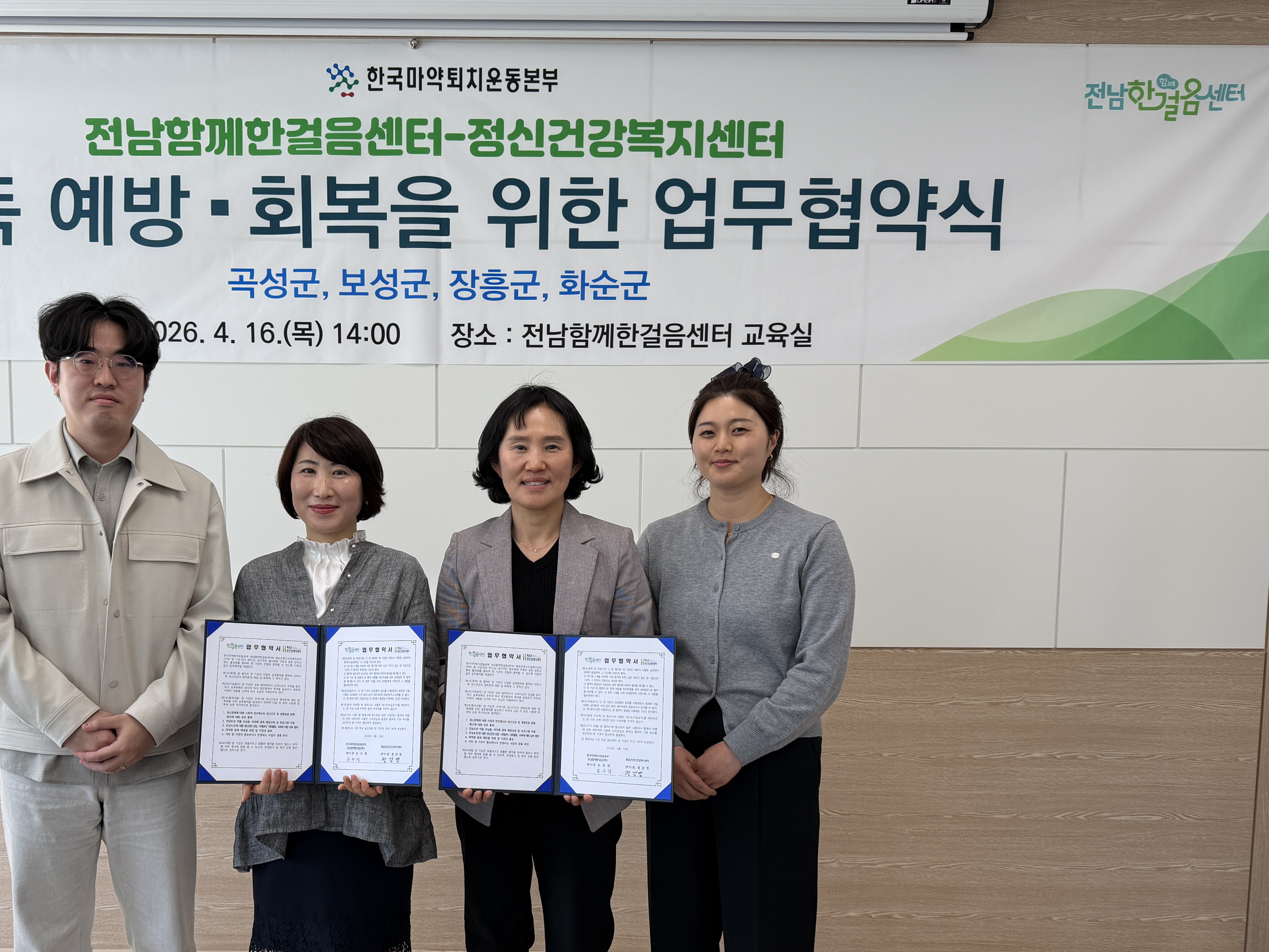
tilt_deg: -5.1
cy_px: 593
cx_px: 468
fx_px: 1137
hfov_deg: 57.6
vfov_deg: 45.1
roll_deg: -0.4
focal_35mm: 31
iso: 64
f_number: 1.78
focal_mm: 6.76
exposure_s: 1/184
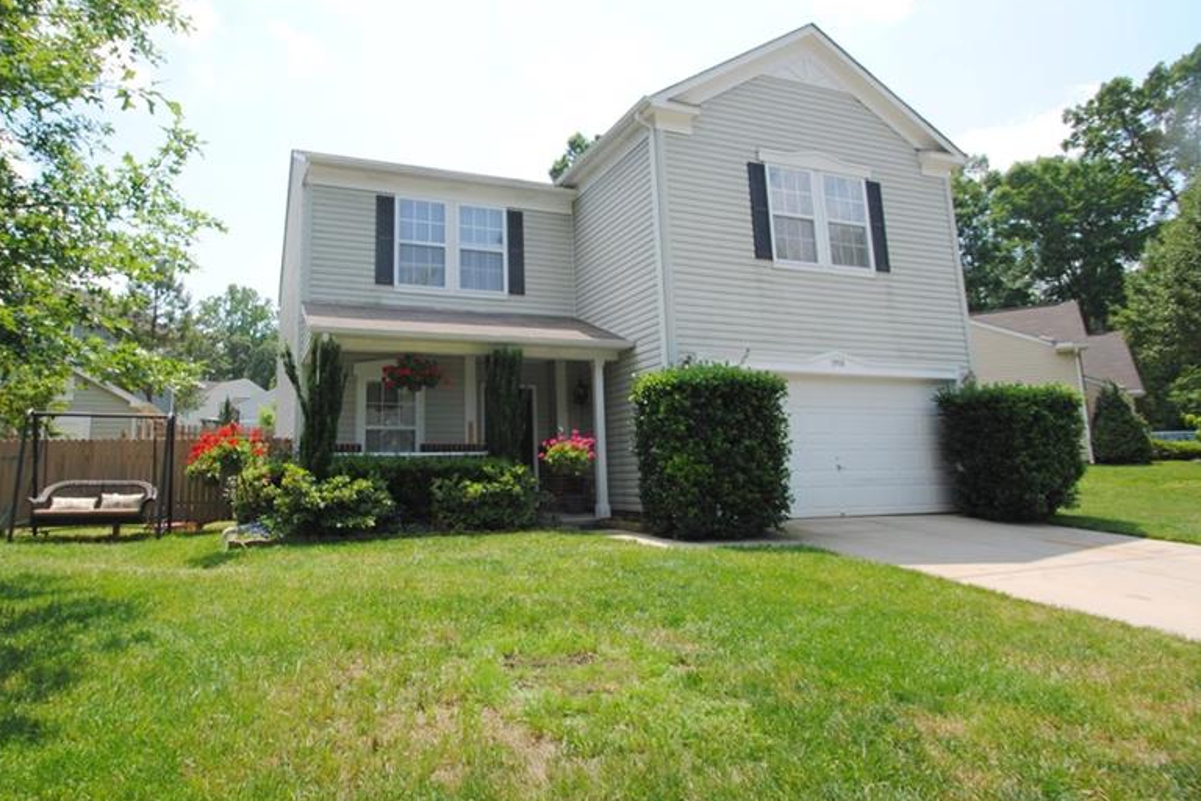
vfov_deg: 61.7
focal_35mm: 20
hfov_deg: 83.4
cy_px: 349
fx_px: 667
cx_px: 513
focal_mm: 10
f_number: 7.1
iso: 100
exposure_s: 1/200
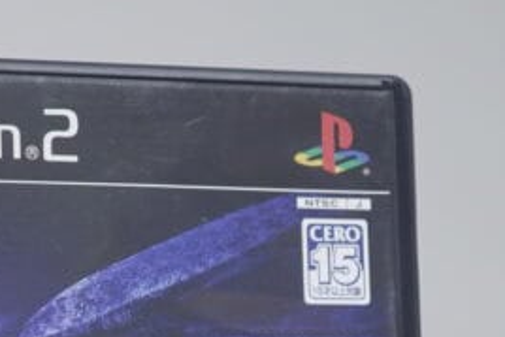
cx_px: 62
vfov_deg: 8.3
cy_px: 555
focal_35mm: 161
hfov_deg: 12.7
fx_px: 2260
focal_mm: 36
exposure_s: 1/20
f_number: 5.6
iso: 640
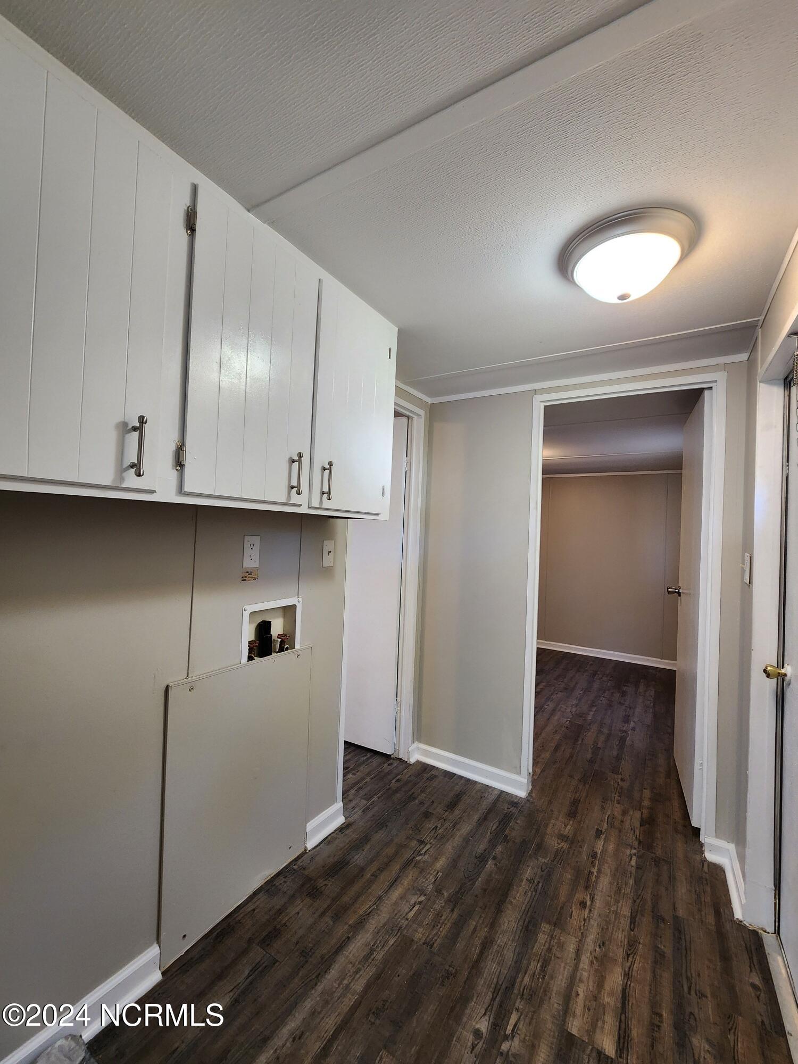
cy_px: 532
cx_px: 399
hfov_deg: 89.9
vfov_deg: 106.2
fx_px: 400
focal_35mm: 13
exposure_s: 1/60
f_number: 2.2
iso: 200
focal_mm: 2.2
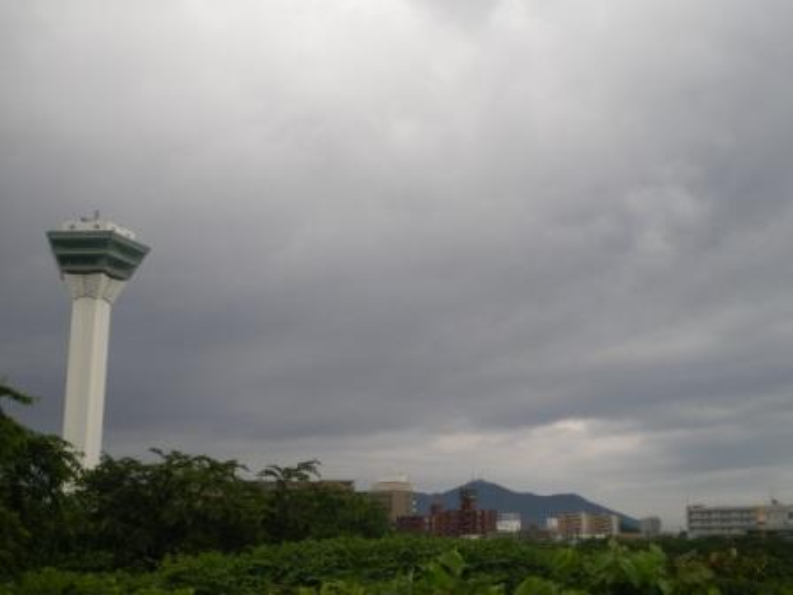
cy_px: 298
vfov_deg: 32.9
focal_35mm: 44
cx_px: 396
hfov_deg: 42.9
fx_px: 1008
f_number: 3.5
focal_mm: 7.4
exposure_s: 1/100
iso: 64
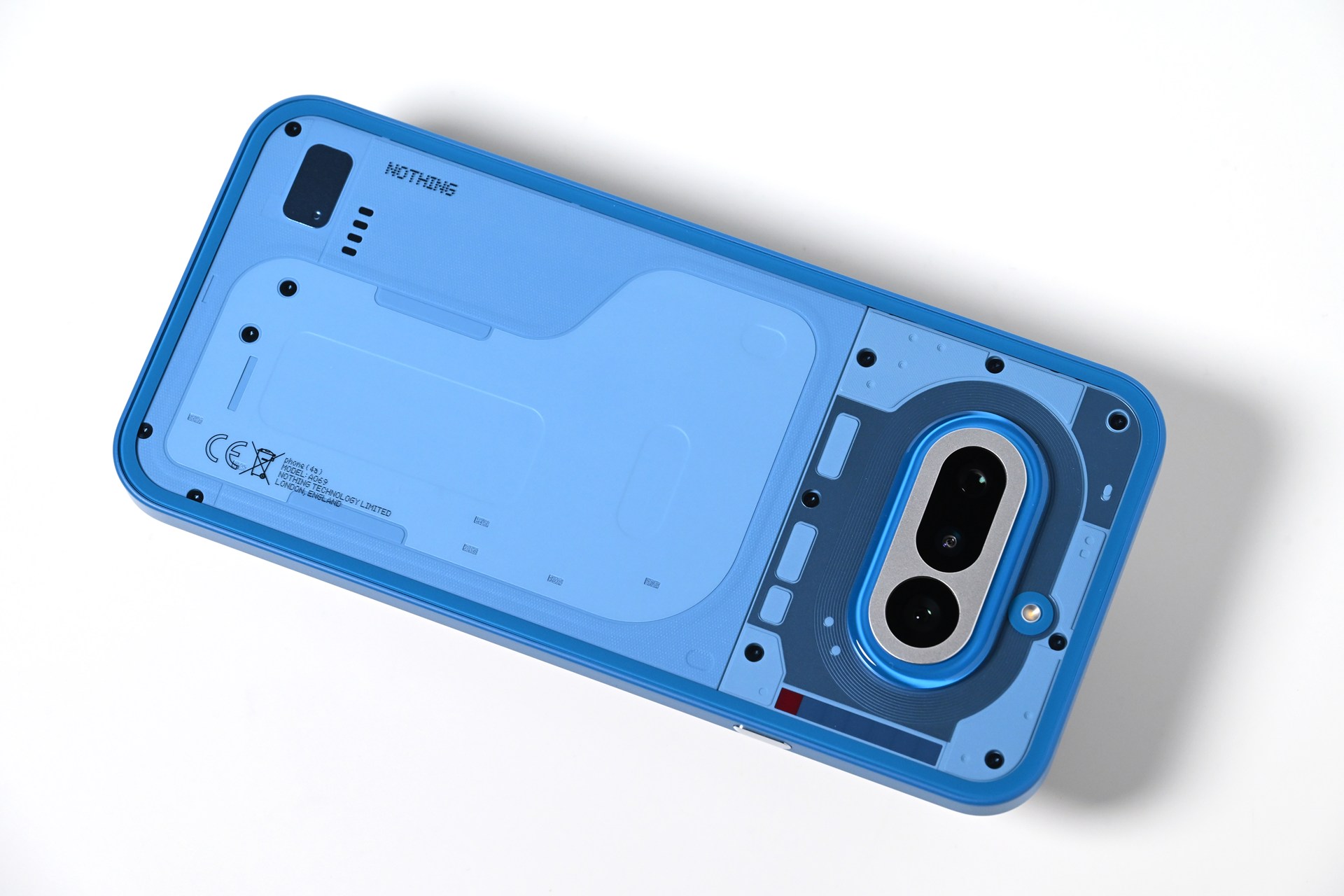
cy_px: 448
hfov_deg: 17.1
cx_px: 672
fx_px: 4480
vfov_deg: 11.4
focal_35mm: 120
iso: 1600
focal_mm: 120
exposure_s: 1/60
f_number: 11
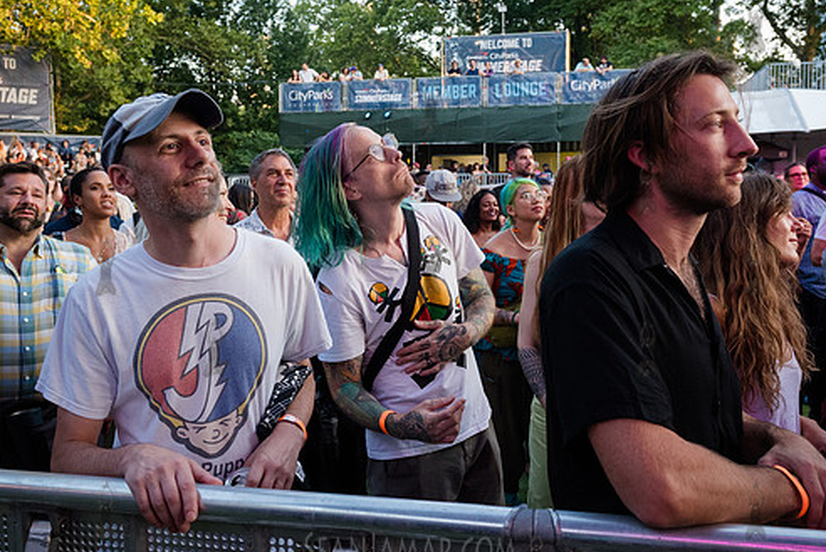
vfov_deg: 38.9
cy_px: 249
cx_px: 417
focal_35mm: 34
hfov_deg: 55.8
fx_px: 781
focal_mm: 24
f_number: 4.5
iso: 2000
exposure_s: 1/320
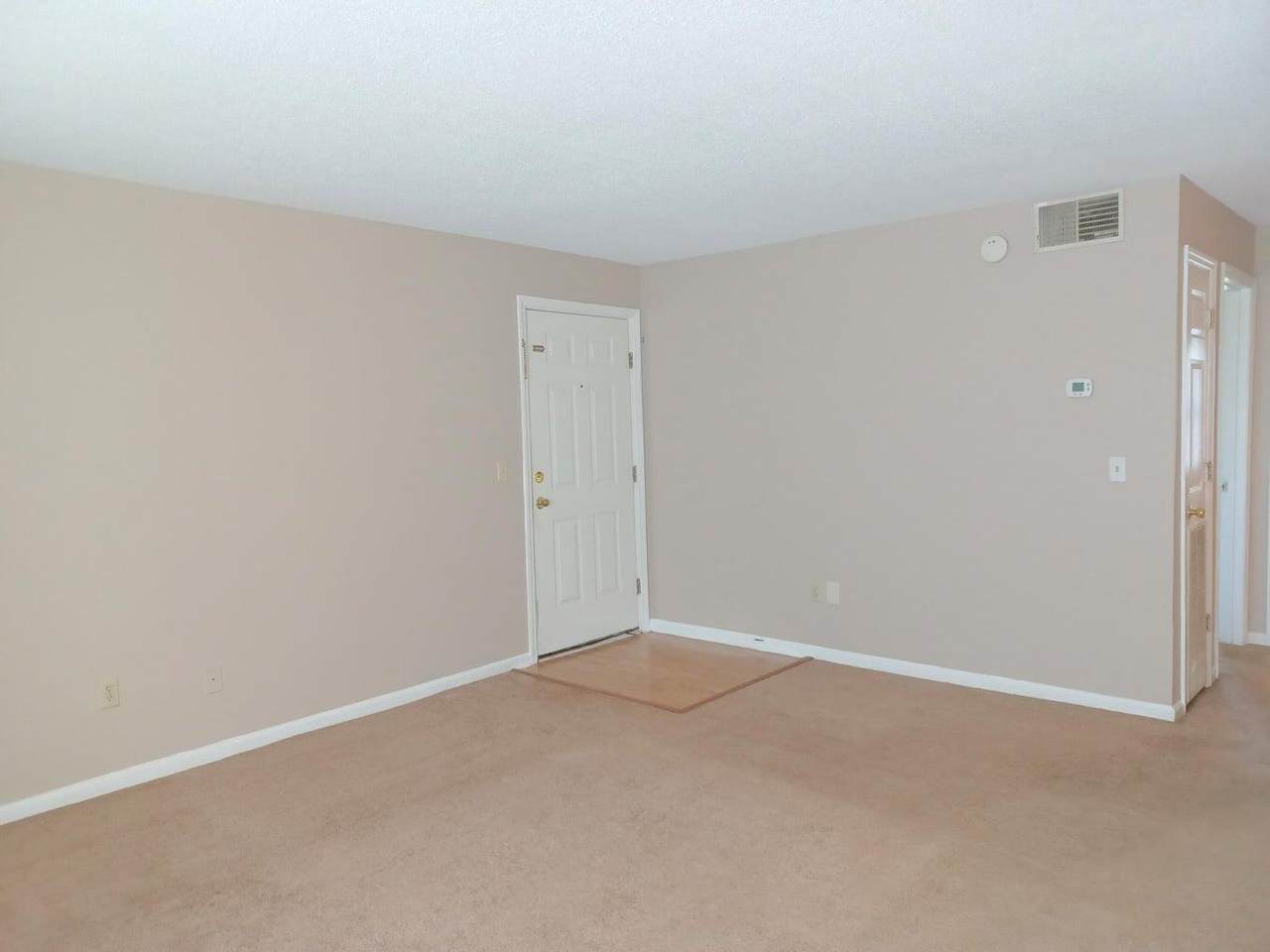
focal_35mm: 25
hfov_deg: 69.4
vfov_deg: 54.9
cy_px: 476
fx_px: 917
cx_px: 635
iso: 640
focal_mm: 4.6
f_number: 1.8
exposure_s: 1/20
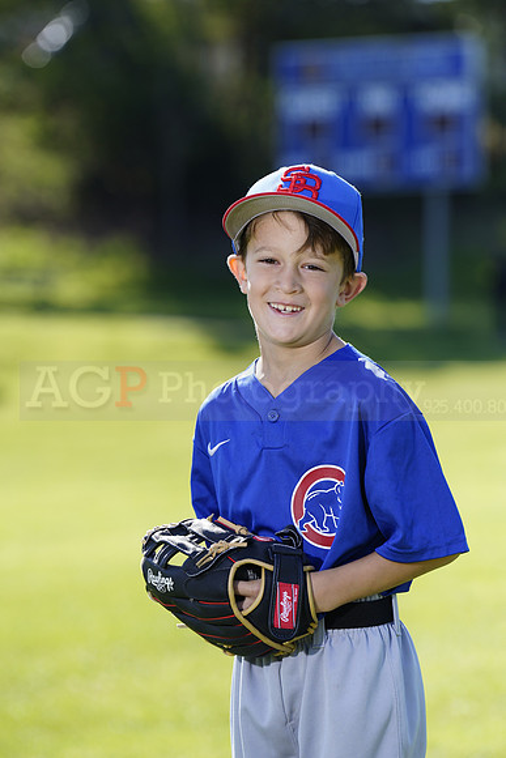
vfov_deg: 10.3
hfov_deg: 6.9
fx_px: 4214
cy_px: 379
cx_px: 253
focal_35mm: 200
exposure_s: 1/250
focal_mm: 200
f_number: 5
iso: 100
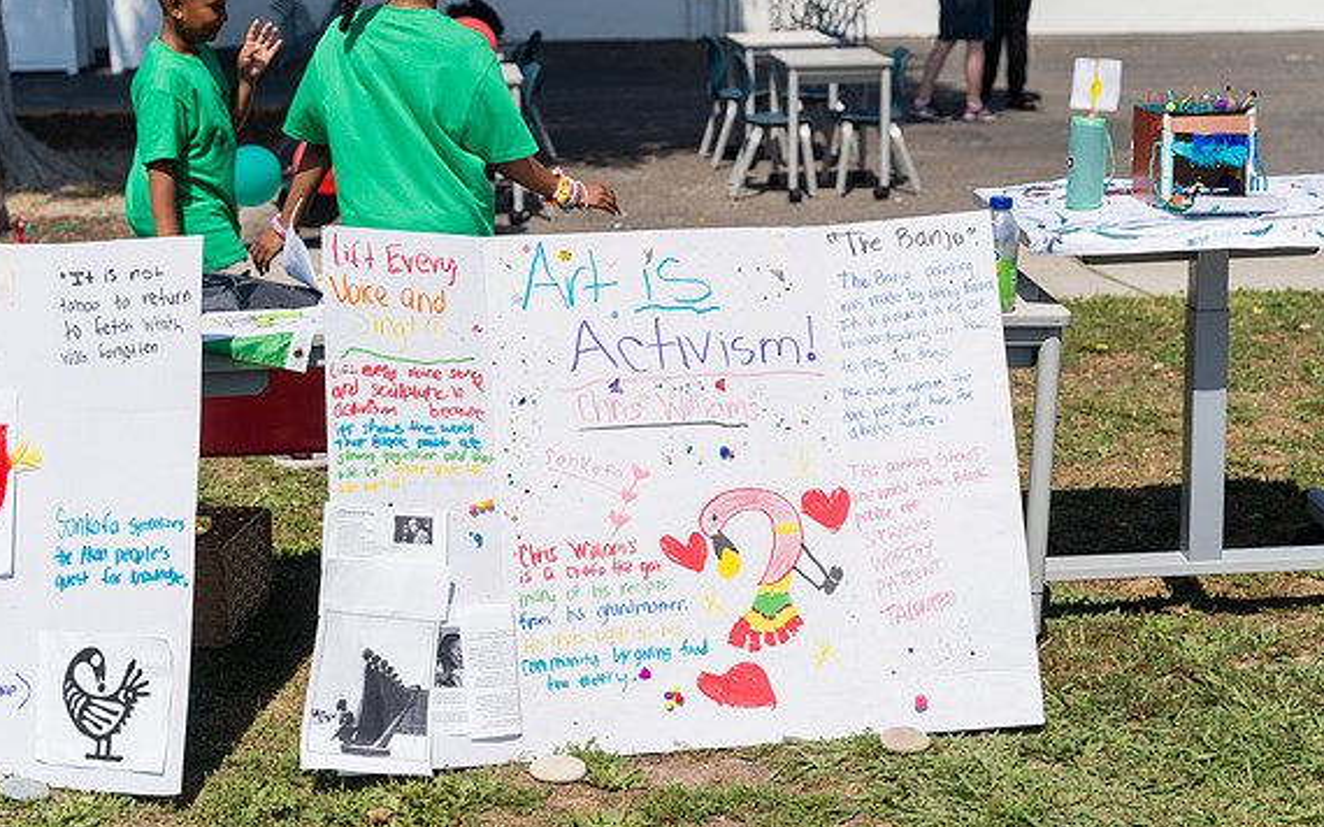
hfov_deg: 36.3
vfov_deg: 23.1
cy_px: 426
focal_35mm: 56
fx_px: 2020
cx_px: 662
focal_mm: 54
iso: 100
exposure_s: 1/2000
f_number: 4
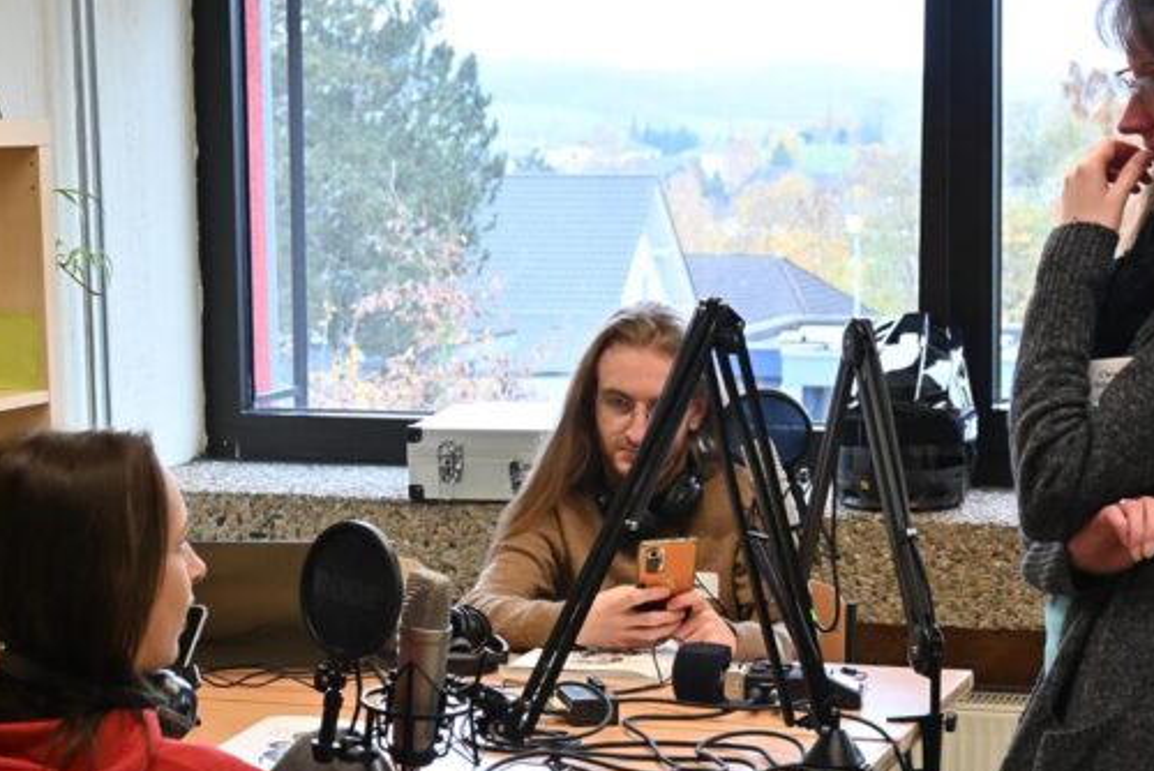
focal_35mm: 89
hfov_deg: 22.8
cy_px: 726
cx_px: 621
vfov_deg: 15.2
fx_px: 2855
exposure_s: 1/50
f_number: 4.8
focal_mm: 29
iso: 450
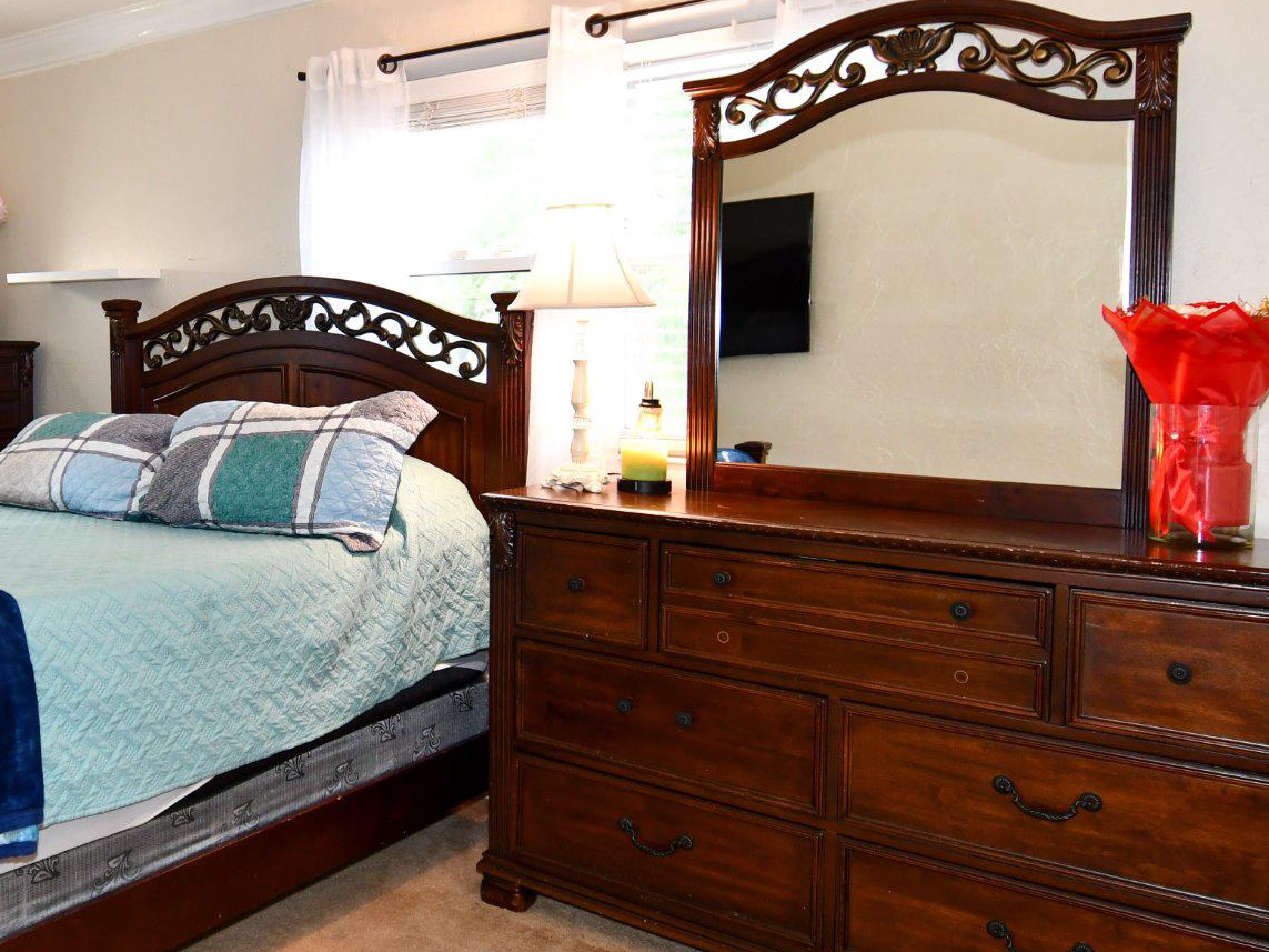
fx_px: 1136
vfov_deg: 45.4
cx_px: 232
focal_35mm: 31
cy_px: 469
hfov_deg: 53.9
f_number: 4
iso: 640
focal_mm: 12
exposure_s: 1/60
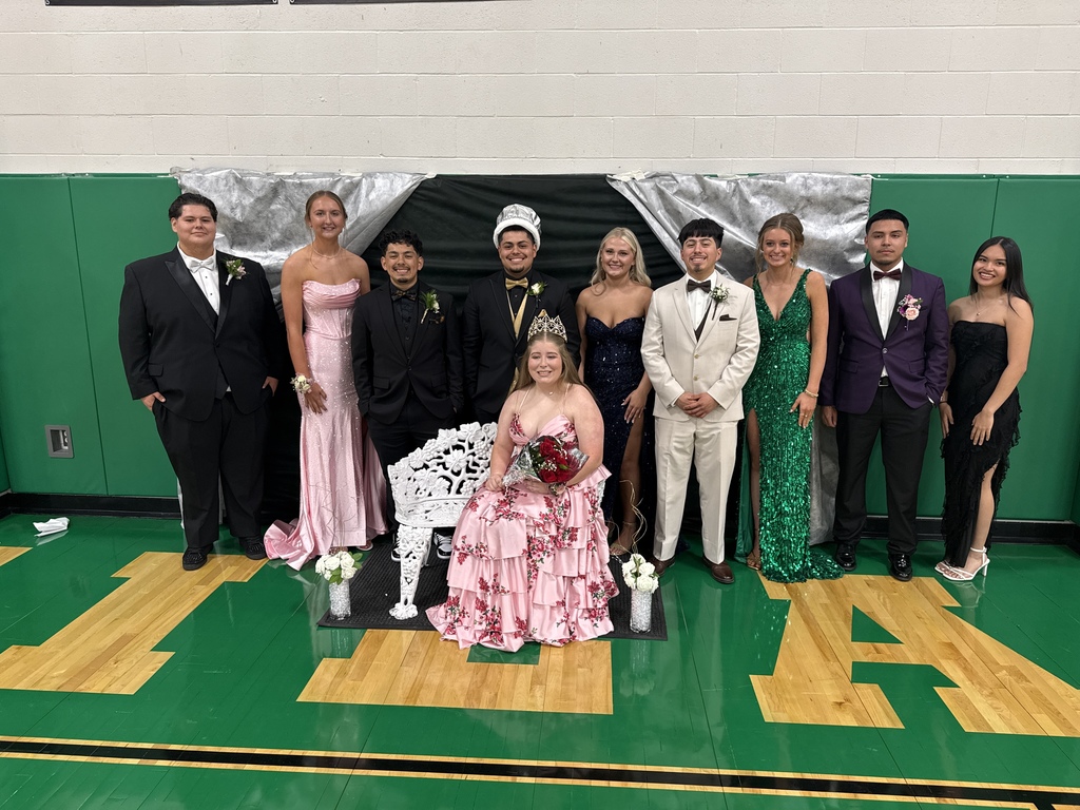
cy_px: 405
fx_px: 749
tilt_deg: -13.0
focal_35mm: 24
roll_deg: -1.1
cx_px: 540
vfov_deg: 56.8
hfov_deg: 71.6
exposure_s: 1/60
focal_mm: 6.76
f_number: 1.78
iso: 125
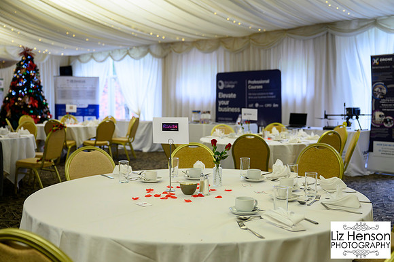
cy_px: 131
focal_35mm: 41
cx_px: 197
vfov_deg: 32.7
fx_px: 448
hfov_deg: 47.5
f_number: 2.8
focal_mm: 39
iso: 1250
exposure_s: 1/160
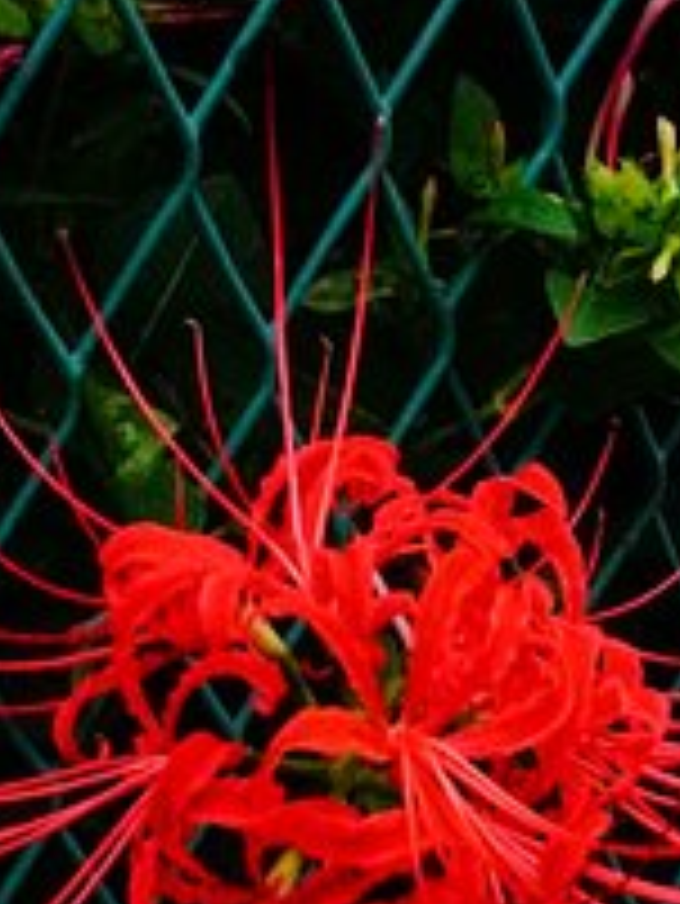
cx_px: 365
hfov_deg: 14.9
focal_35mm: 99
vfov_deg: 19.7
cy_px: 553
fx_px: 2596
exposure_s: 1/80
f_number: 29
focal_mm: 27
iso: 12800
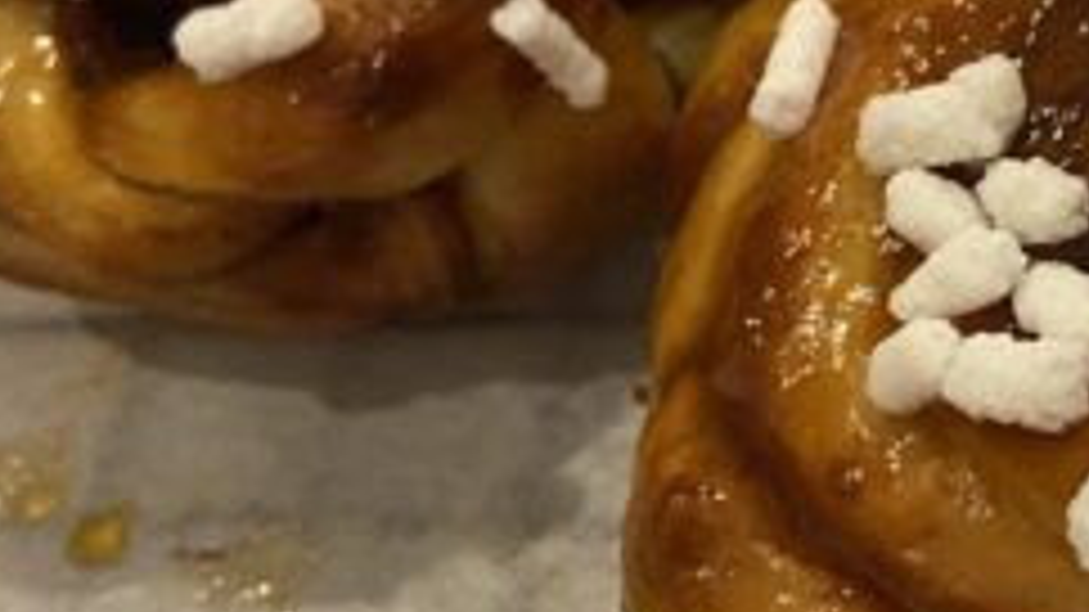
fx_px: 2252
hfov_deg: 25.7
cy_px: 184
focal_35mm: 78
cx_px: 1118
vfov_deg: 15.4
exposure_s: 1/33
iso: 500
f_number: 1.8
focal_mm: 4.25
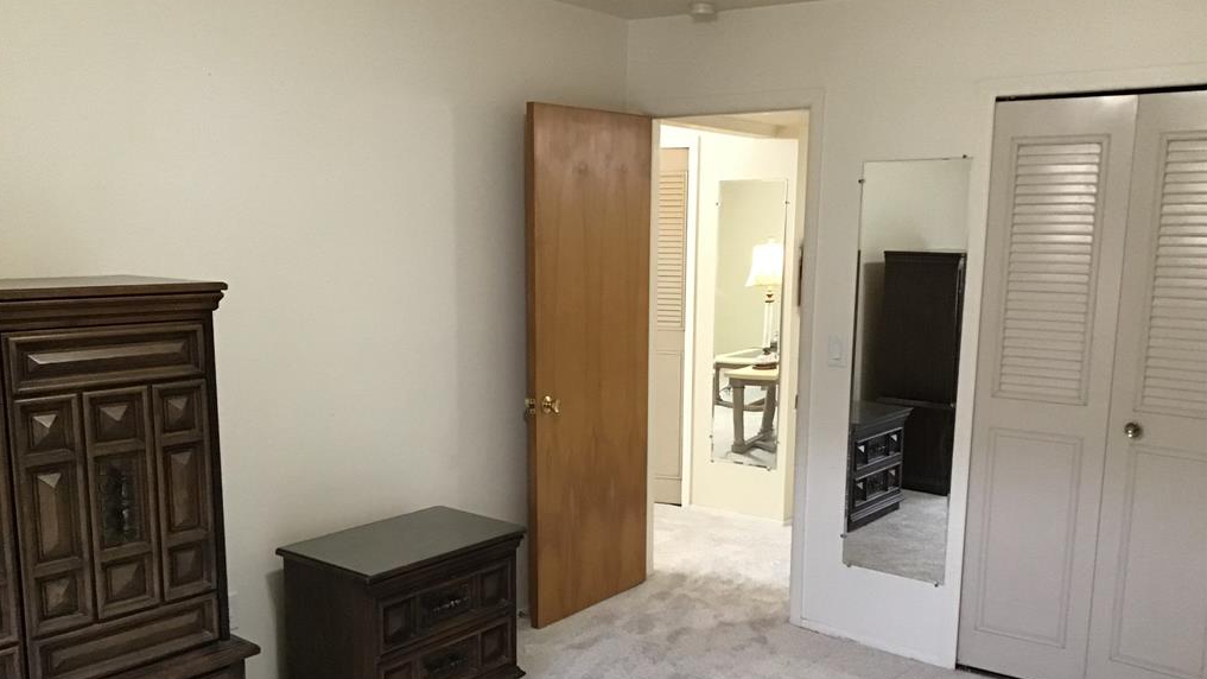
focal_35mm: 34
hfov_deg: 58.0
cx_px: 601
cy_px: 427
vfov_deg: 34.5
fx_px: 1088
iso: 200
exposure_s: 1/24
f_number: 2.4
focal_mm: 3.3
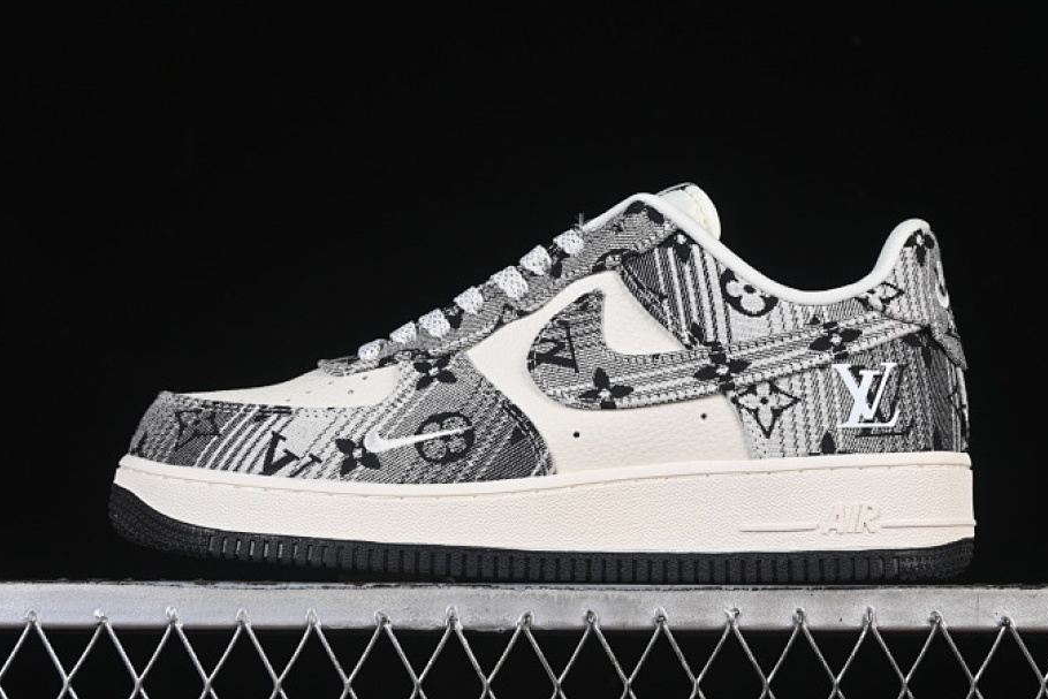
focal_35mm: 89
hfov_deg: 22.9
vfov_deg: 15.4
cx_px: 544
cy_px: 330
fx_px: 2591
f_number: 8
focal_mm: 50
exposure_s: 1/80
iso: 160
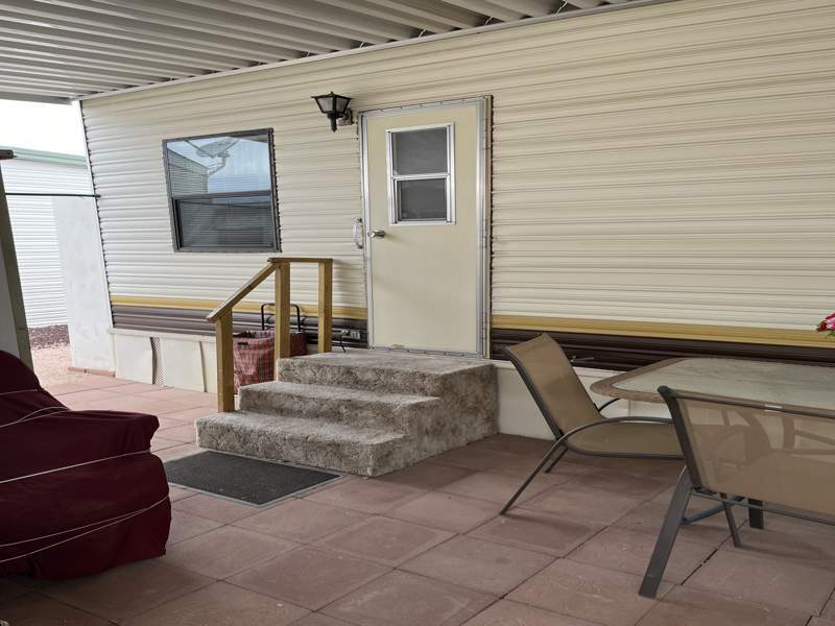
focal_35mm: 26
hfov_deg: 67.3
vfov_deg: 53.1
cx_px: 418
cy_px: 313
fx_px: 627
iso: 40
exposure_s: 1/161
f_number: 1.6
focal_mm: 5.1
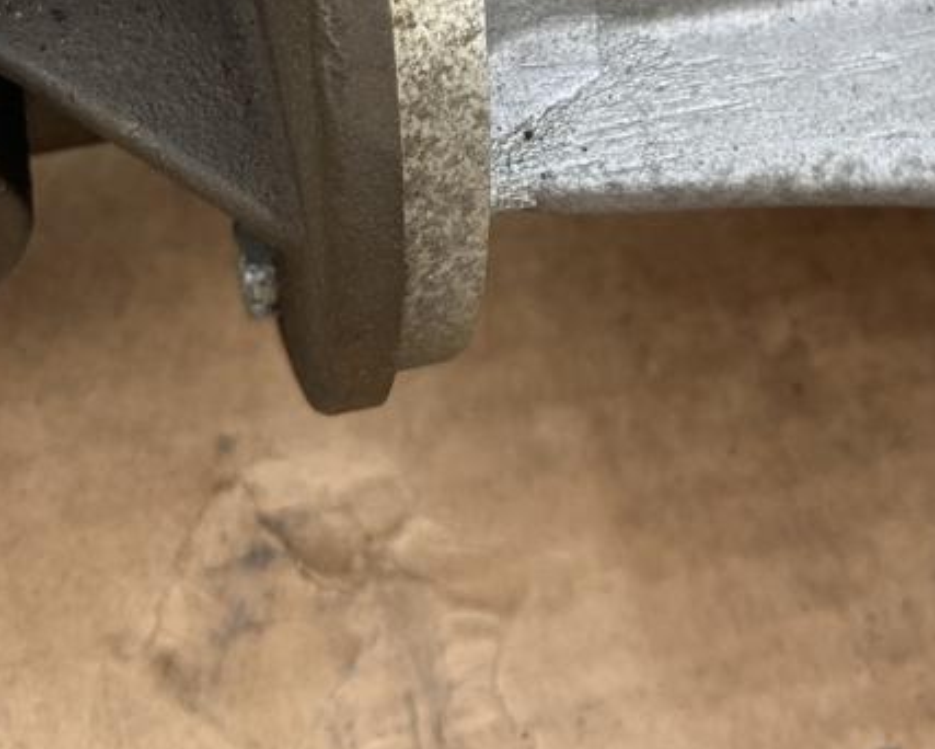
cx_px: 534
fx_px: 2104
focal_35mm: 76
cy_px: -212
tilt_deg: -54.0
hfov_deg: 25.0
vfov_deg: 18.8
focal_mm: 5.7
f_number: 1.5
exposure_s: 1/581
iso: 50
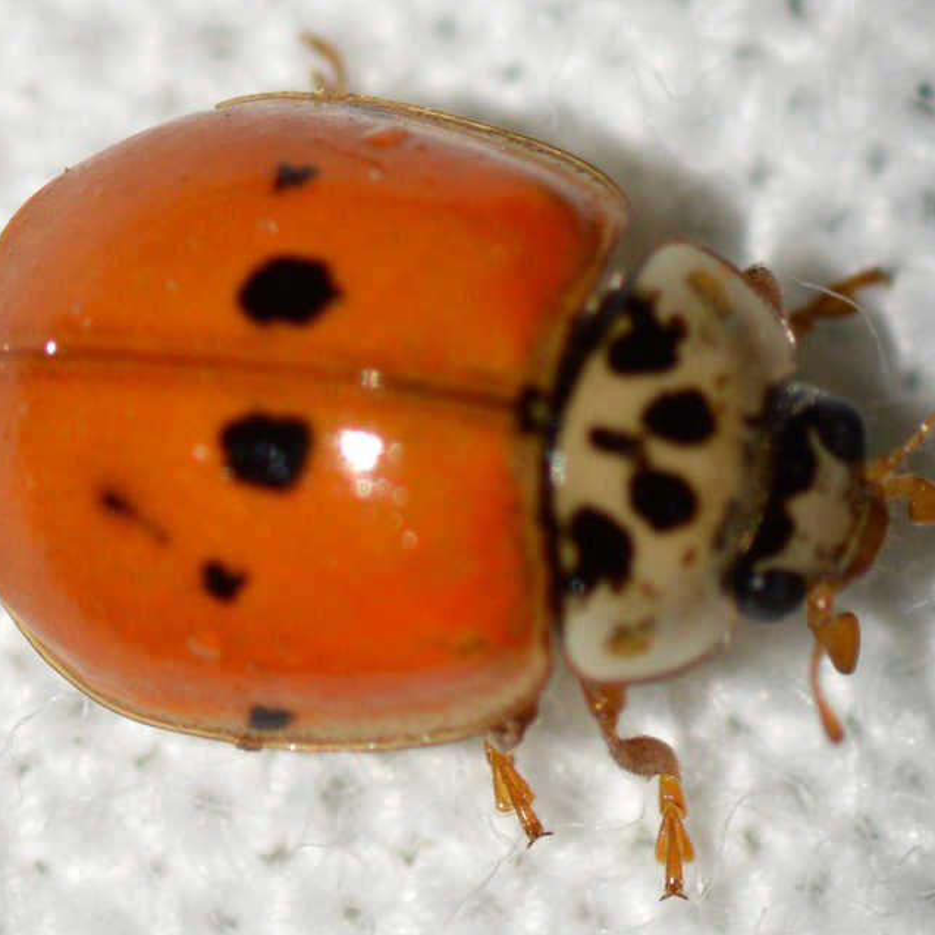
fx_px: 5867
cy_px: 467
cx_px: 443
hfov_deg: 9.1
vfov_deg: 9.1
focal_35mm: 192
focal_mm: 100
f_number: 20
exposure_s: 1/200
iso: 100
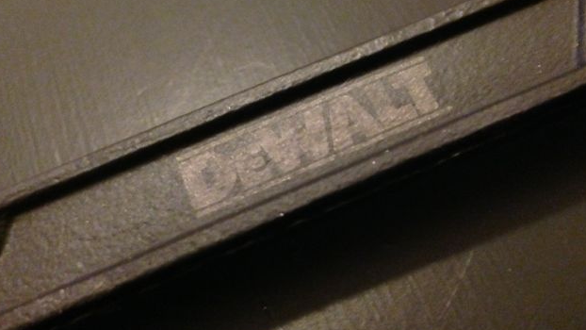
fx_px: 575
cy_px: 129
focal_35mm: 37
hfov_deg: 54.0
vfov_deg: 31.9
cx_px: 297
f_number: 2.4
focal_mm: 4.12
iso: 2000
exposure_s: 1/15
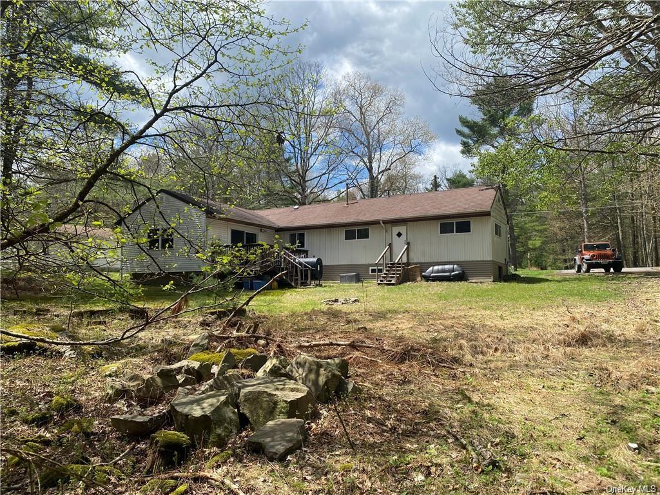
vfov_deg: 53.1
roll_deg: -0.1
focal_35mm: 26
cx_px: 330
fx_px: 496
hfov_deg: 67.3
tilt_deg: +5.9
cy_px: 248
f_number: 1.8
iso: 32
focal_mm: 4.25
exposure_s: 1/2105
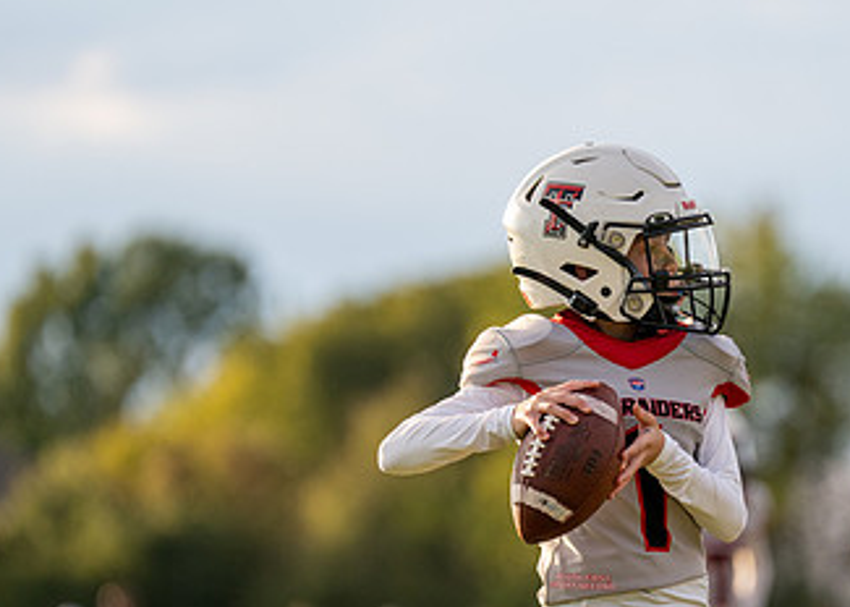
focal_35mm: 395
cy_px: 431
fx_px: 9534
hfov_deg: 5.1
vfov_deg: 3.6
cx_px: 632
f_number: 2.8
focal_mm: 200
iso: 400
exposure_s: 1/2000
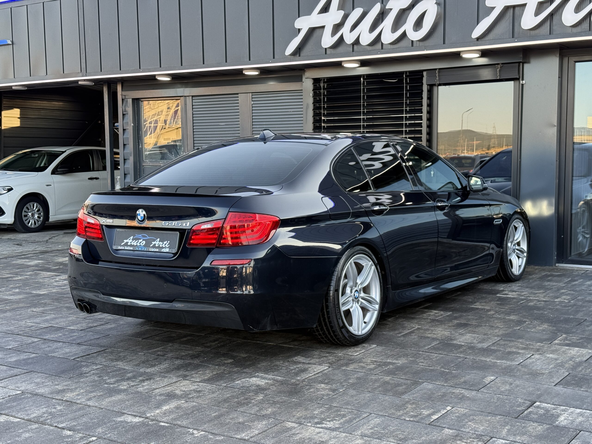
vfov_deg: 30.3
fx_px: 821
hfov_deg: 39.7
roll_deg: +1.0
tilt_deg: -3.8
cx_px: 296
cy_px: 222
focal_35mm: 48
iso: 80
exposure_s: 1/241
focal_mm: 6.76
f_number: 1.78
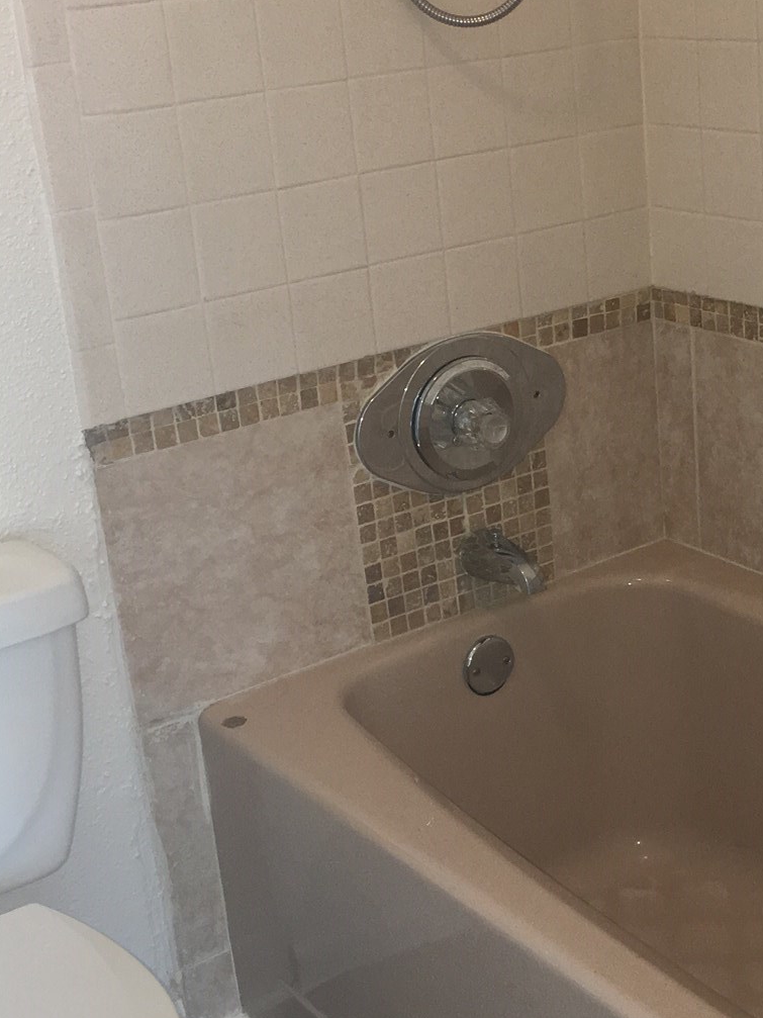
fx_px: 1734
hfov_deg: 24.6
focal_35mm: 59
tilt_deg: -16.1
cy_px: 463
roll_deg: +3.4
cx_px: 559
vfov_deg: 32.7
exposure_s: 1/30
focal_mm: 4.15
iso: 64
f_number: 2.2
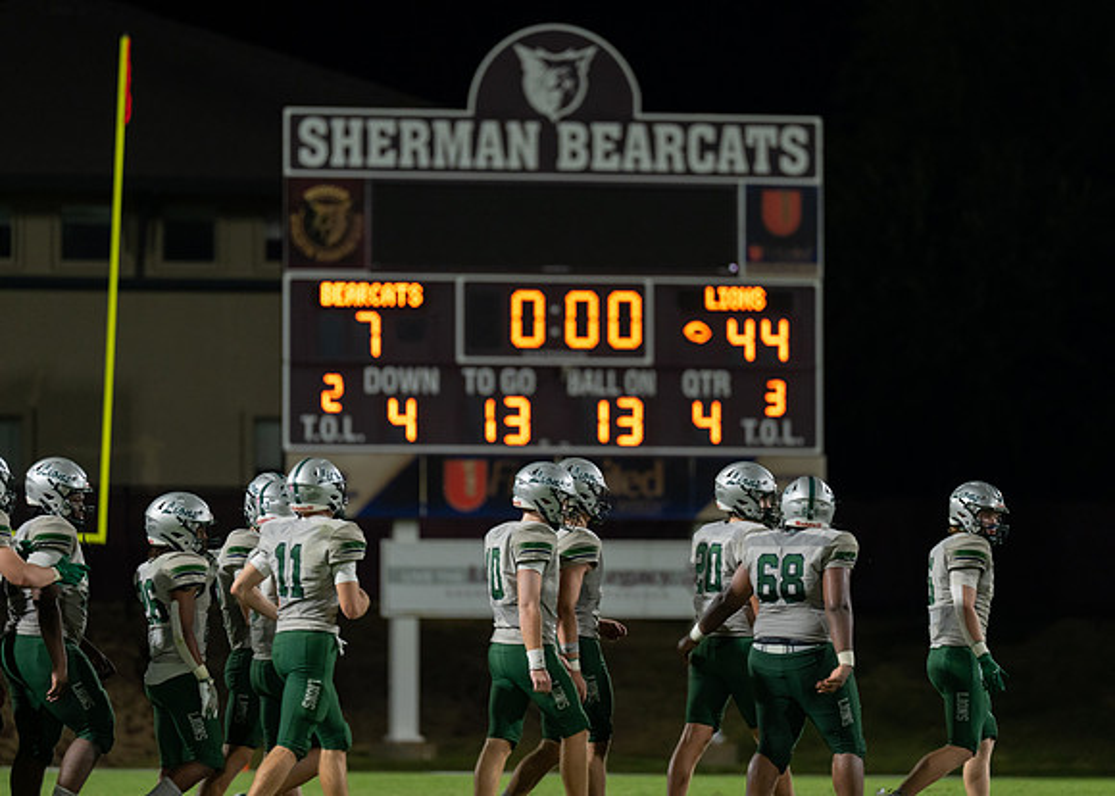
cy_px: 376
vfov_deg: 6.0
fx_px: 7559
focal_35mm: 239
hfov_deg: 8.4
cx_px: 571
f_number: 2.8
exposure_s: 1/320
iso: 1250
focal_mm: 200
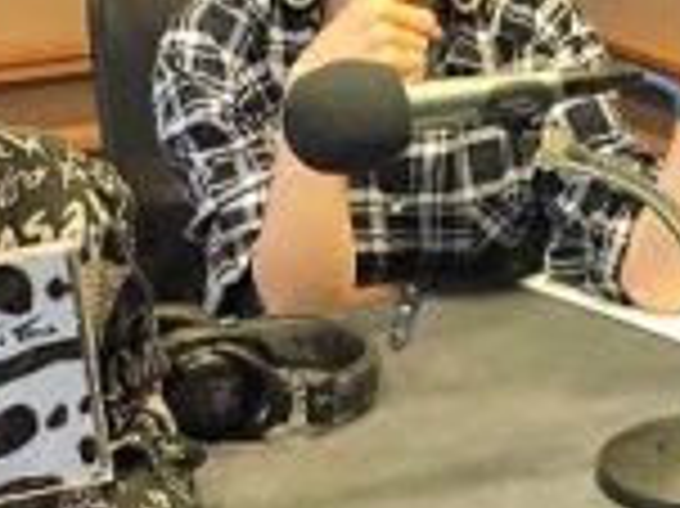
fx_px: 2257
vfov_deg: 12.8
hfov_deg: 17.0
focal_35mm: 115
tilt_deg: -23.6
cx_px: 567
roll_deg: +2.3
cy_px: 468
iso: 250
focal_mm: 4.15
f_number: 2.2
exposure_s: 1/24
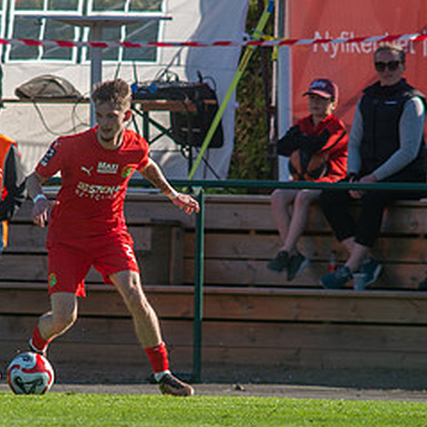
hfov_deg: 1.5
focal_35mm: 1185
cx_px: 105
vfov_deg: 1.5
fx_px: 16538
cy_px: 236
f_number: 4.5
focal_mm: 420
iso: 250
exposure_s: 1/1600
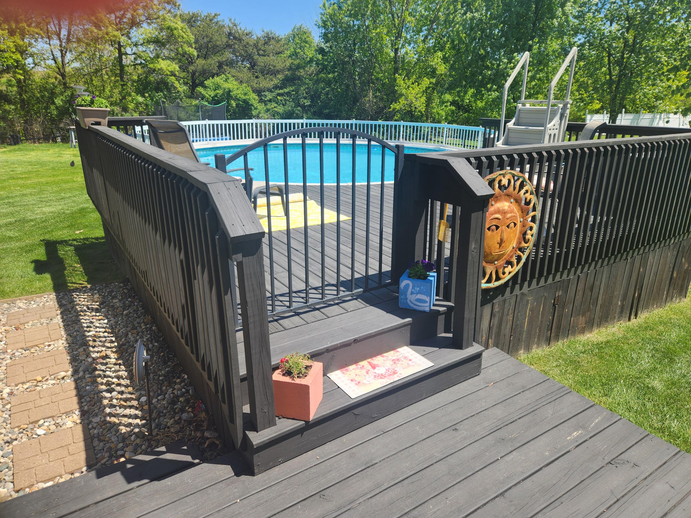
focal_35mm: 23
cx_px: 346
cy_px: 259
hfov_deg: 73.9
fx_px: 459
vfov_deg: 58.9
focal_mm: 5.4
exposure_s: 1/895
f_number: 1.8
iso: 20
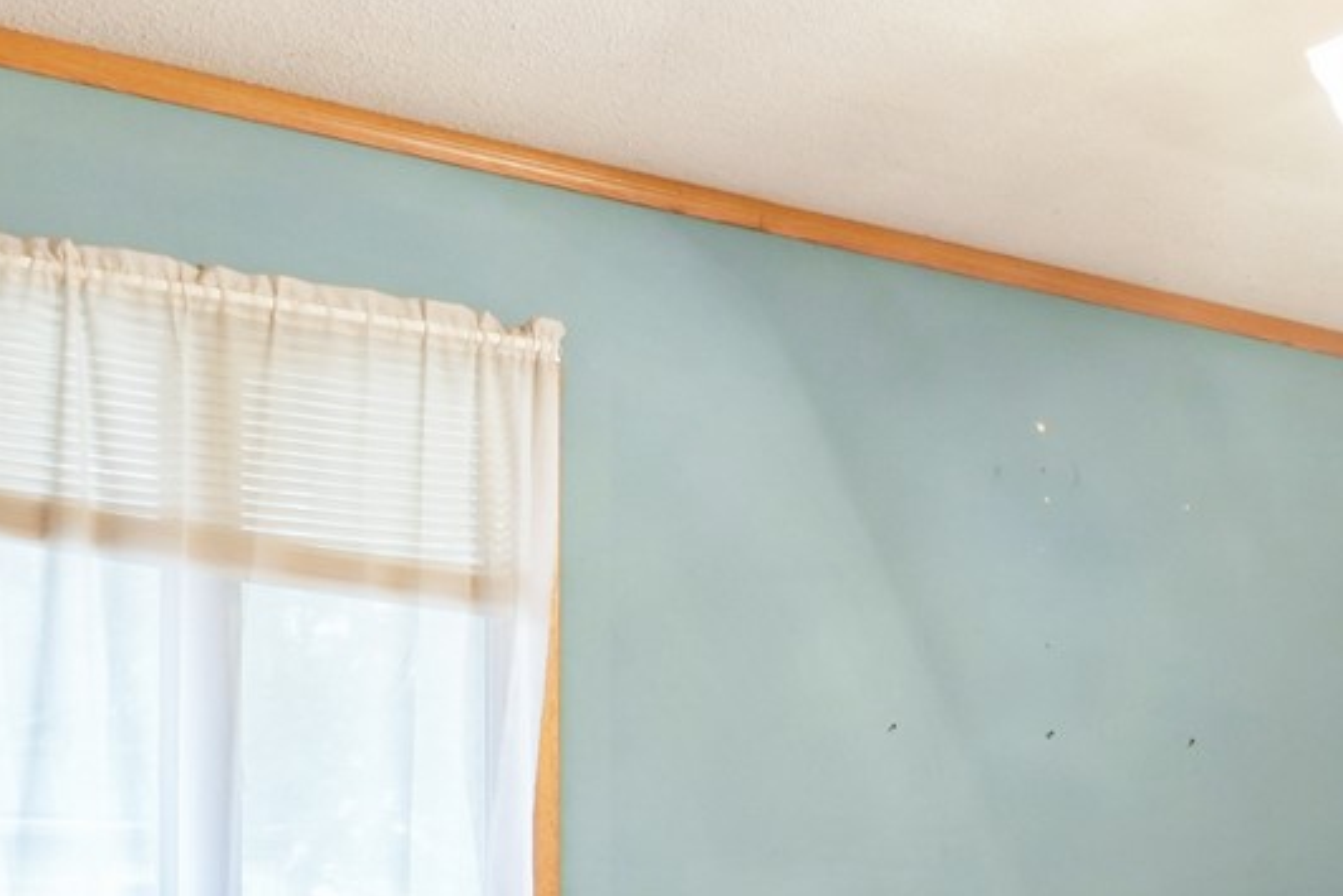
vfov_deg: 25.1
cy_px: 915
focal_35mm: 51
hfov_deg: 35.5
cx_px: 1309
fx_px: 1903
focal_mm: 16
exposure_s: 1/2
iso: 400
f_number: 10
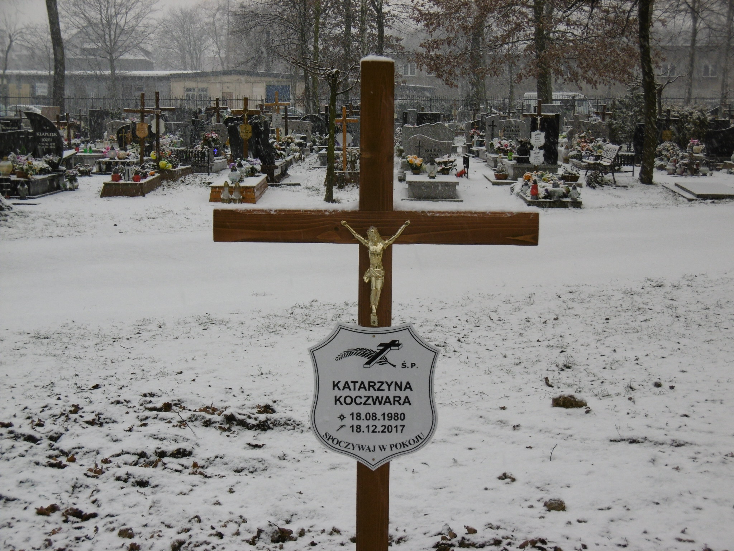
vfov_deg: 24.8
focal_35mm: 59
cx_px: 367
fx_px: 1251
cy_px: 276
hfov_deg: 32.7
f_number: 4.2
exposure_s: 1/80
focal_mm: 10.5
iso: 100
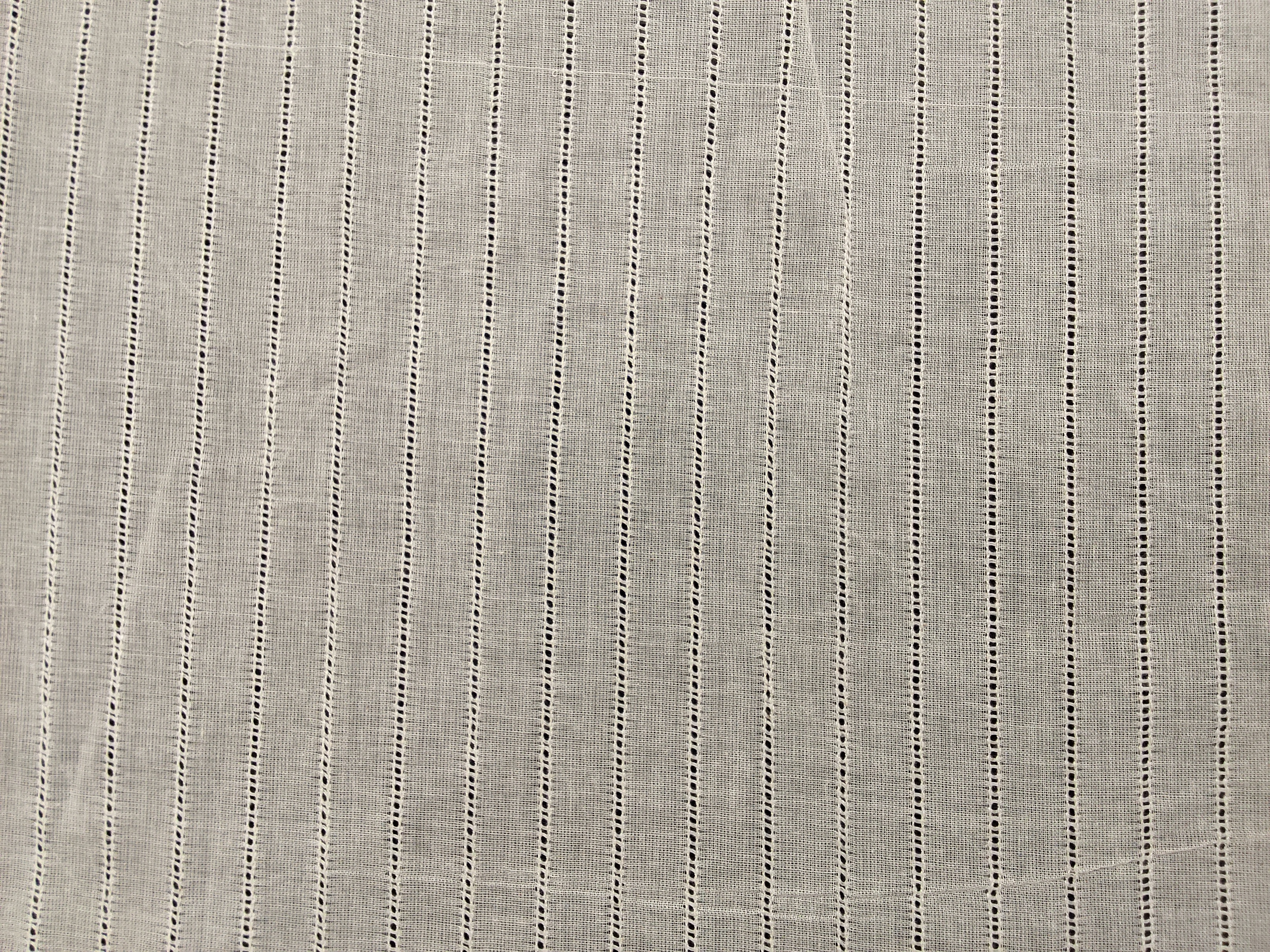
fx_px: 954
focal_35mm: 26
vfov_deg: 53.1
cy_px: 476
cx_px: 635
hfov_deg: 67.3
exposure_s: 1/100
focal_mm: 2.78
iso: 125
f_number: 2
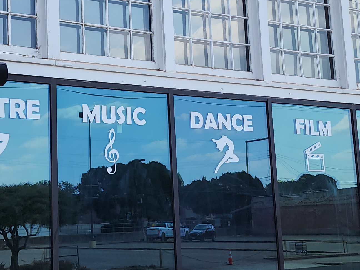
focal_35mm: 71
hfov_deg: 27.3
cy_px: 94
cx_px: 138
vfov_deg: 20.7
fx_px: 738
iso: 12
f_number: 1.8
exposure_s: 1/777
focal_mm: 6.4
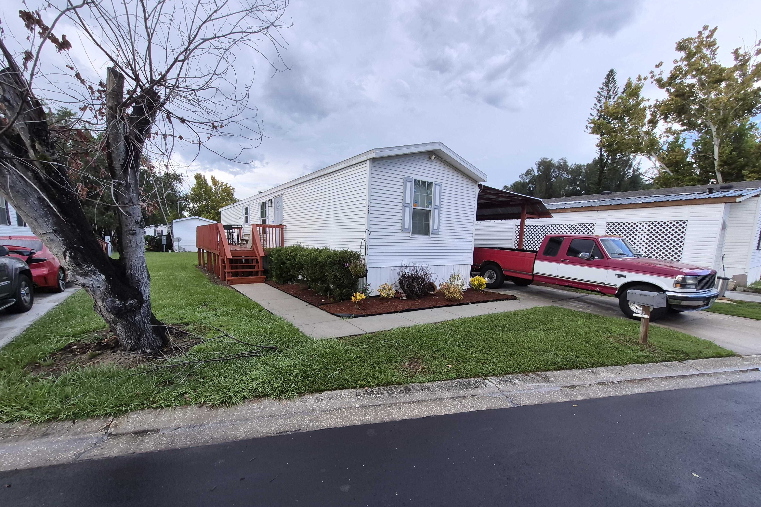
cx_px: 373
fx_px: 296
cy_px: 274
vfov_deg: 81.0
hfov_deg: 104.2
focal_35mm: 14
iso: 40
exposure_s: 1/370
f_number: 2.2
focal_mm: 1.74
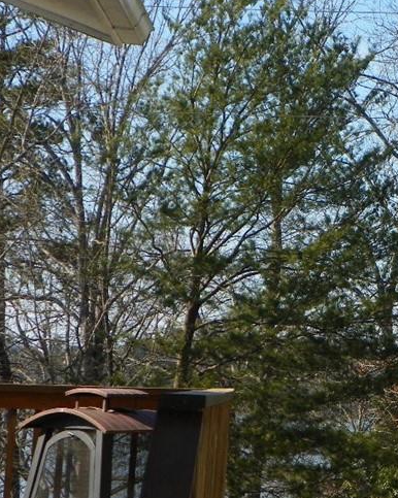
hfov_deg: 10.4
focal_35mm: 147
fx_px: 2166
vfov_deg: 13.1
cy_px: 200
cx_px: 458
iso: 64
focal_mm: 12.6
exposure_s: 1/320
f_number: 4.5
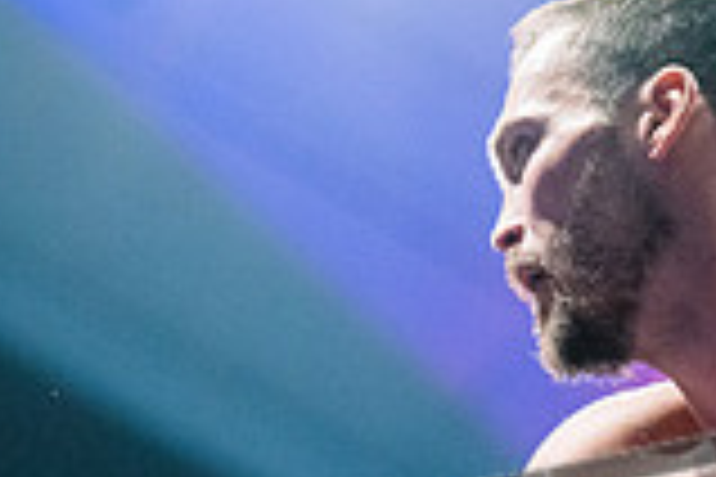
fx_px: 3619
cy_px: 592
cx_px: 297
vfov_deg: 7.5
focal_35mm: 182
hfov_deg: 11.3
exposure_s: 1/1600
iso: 6400
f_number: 1.4
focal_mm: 50
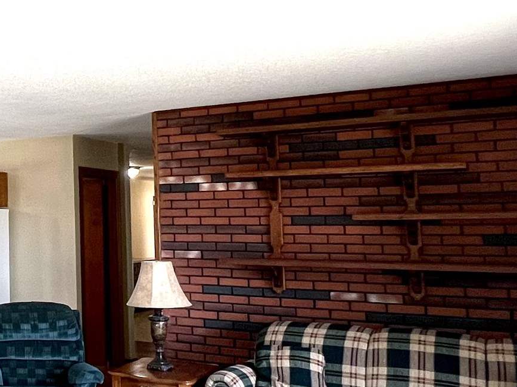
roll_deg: +0.0
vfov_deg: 31.5
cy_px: 160
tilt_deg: +4.9
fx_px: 687
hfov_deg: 34.7
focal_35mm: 46
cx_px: -71
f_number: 1.8
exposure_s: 1/120
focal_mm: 1.57
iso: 160
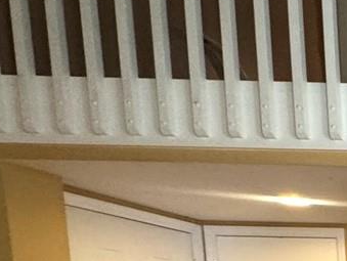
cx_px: 688
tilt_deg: -8.0
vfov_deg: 18.6
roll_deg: +0.1
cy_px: 435
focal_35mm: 66
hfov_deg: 18.9
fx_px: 662
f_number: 2.2
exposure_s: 1/60
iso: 250
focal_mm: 2.22
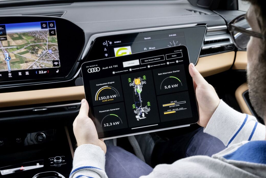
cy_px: 99
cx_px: 141
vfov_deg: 23.4
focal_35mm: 58
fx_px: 428
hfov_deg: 34.5
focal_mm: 50
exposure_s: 1/125
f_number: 11
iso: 3200
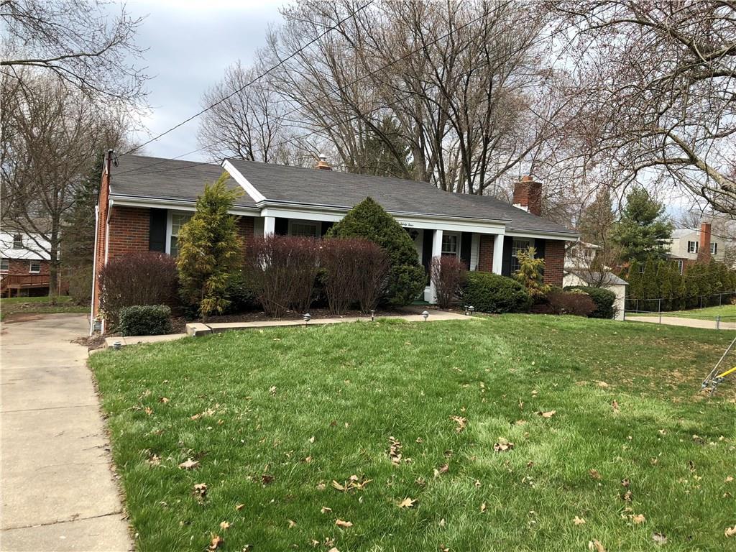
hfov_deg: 63.4
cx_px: 368
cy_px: 276
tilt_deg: -0.9
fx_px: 595
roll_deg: -3.6
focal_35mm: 28
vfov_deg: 49.7
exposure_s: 1/774
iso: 20
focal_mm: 3.99
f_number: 1.8
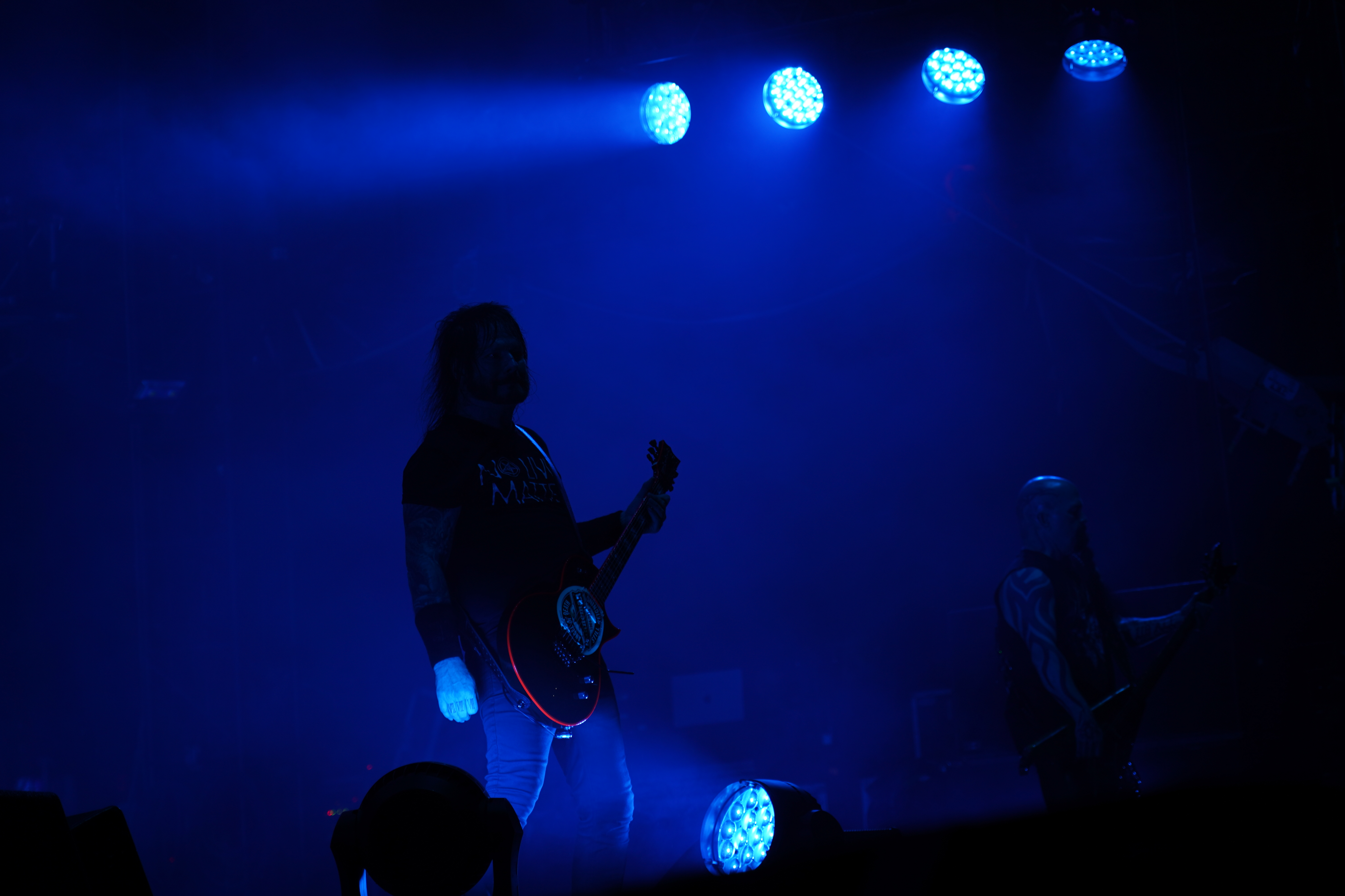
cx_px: 672
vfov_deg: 13.0
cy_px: 448
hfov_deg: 19.5
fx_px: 3923
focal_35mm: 105
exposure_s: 1/125
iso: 125
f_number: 4
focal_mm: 105
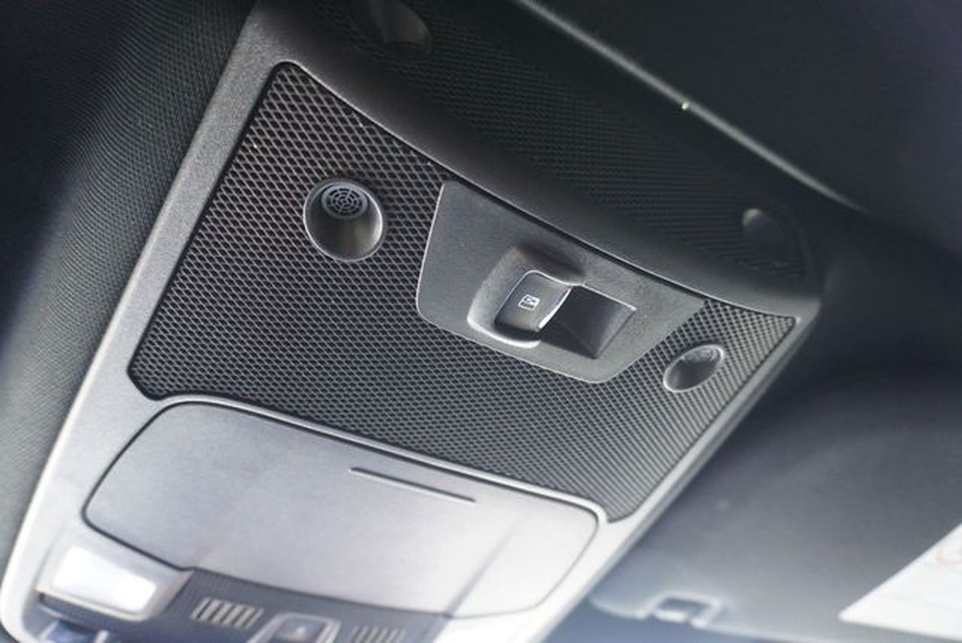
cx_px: 481
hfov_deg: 73.7
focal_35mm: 24
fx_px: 642
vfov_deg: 53.2
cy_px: 322
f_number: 3.5
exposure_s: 1/60
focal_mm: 16
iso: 2500
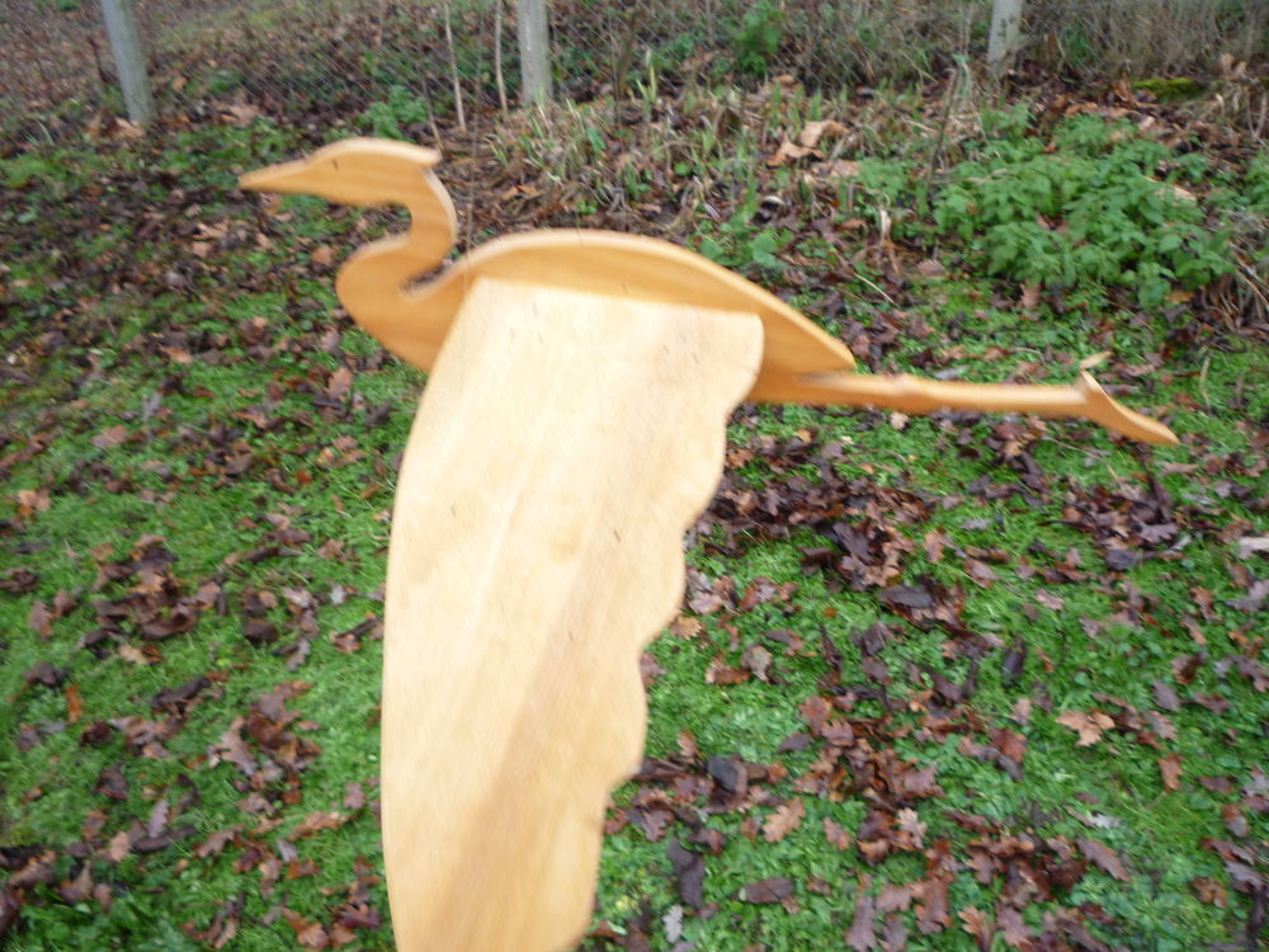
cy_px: 476
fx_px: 1100
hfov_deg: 60.0
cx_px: 634
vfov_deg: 46.8
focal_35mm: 30
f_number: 3.3
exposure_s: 1/30
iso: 125
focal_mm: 5.2
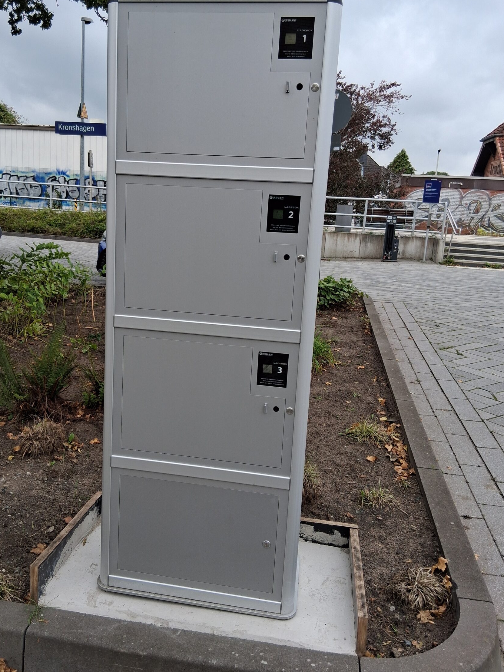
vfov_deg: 59.9
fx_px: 582
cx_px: 215
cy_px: 306
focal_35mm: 30
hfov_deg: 46.7
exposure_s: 1/151
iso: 25
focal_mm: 3.98
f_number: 1.8
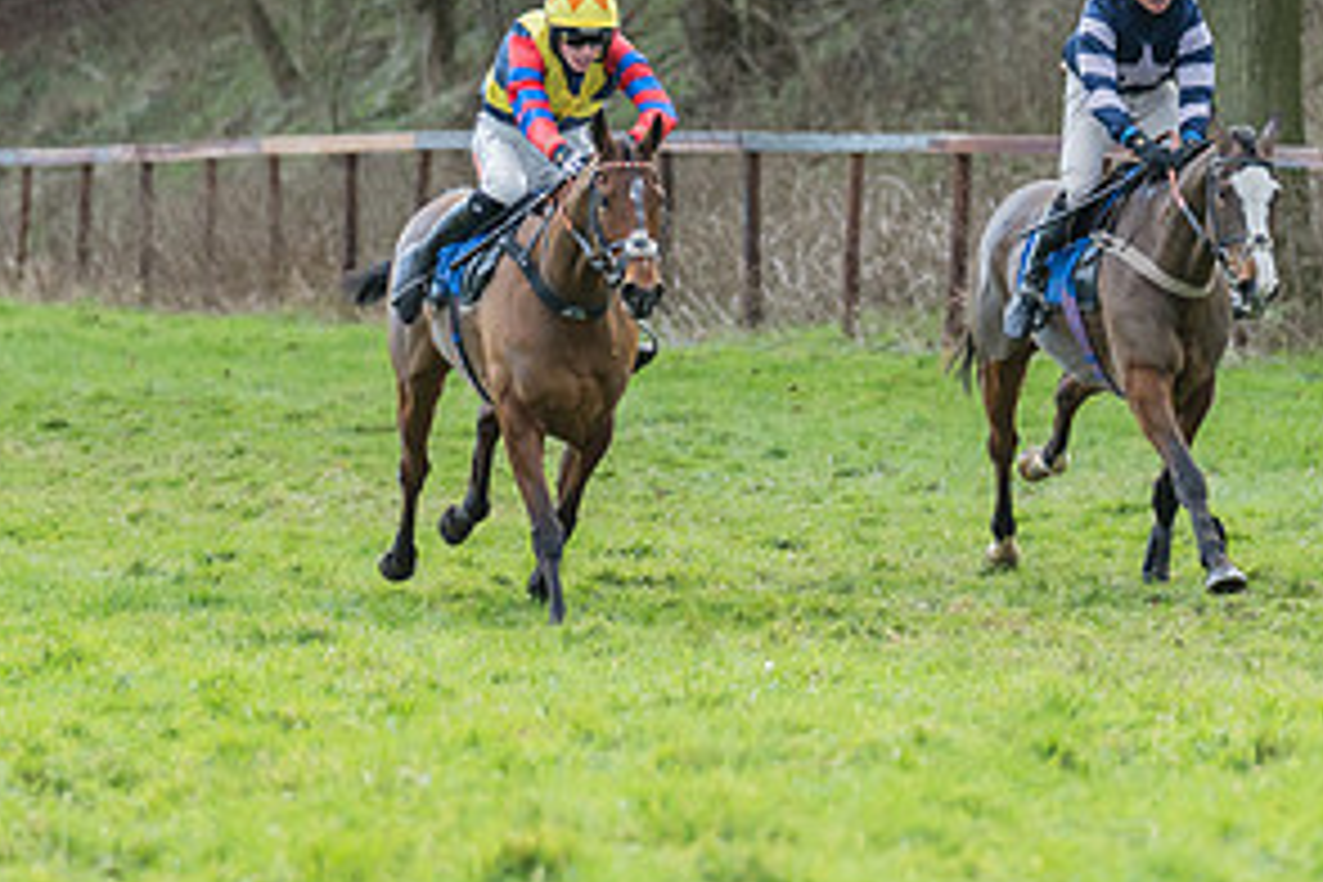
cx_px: 820
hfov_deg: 4.7
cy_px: 219
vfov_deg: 3.1
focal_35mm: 438
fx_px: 16095
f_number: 2.8
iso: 800
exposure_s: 1/1000
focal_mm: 134
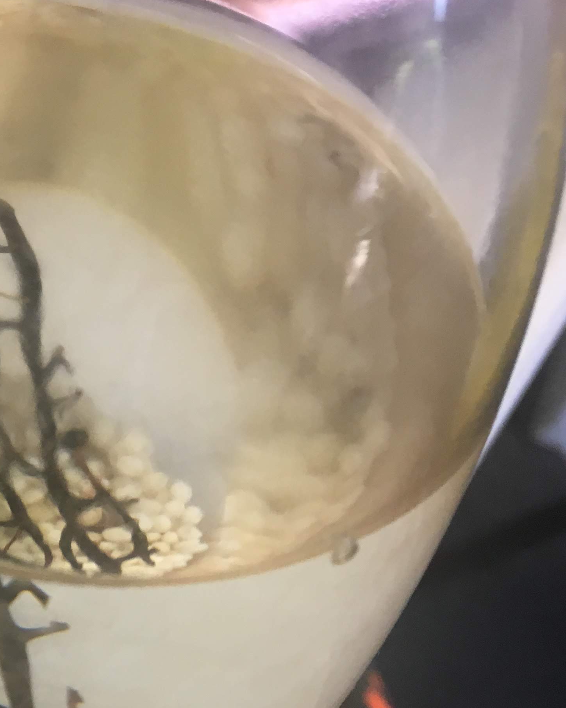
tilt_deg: -53.1
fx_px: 1320
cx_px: -153
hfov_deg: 22.0
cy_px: 518
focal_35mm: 63
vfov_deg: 29.6
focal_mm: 4.15
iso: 64
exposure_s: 1/30
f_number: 2.2
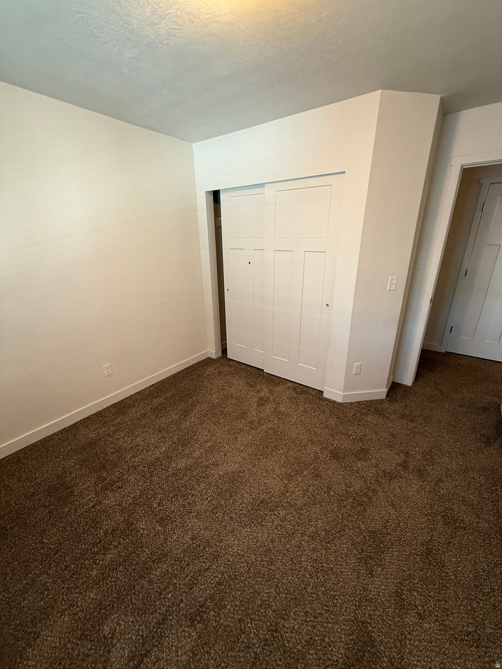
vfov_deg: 102.1
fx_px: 271
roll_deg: -0.1
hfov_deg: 85.7
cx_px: 251
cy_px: 334
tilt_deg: -20.0
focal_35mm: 14
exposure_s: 1/60
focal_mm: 2.22
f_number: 2.2
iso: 320
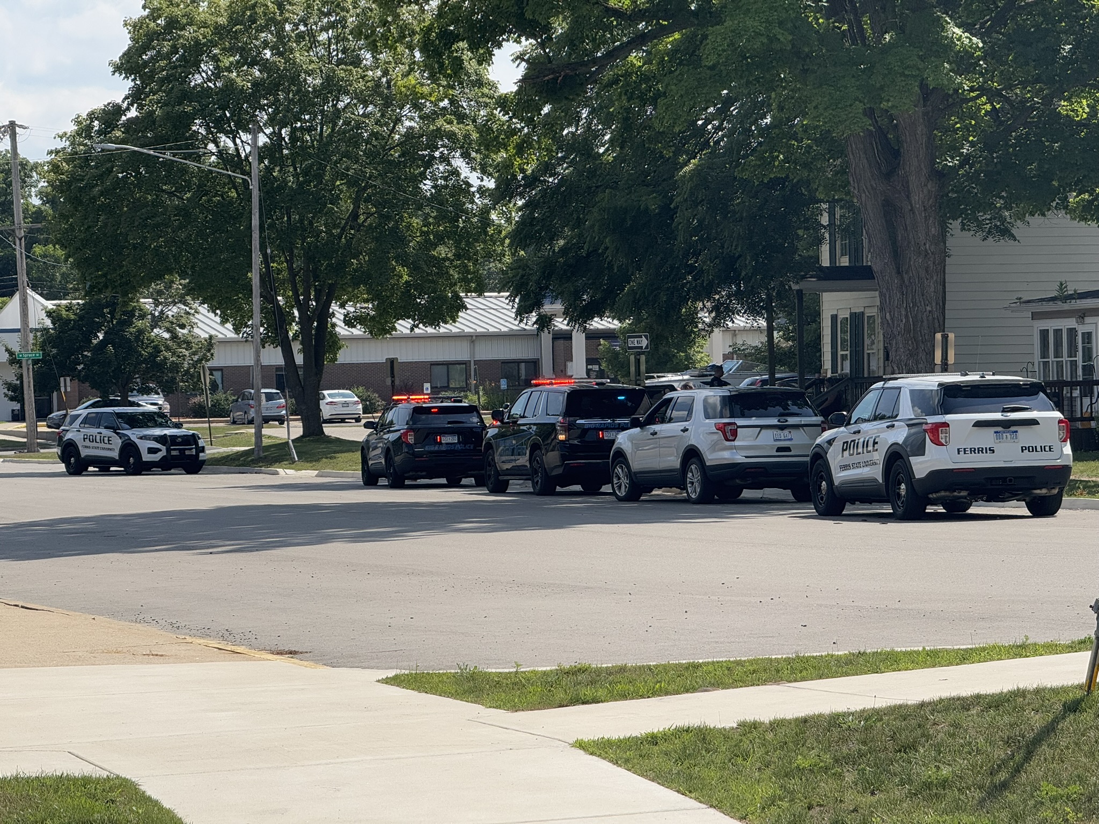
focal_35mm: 120
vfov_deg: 12.3
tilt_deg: +0.0
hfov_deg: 16.4
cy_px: 412
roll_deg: +1.4
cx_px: 550
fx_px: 3810
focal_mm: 15.66
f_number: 2.8
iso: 64
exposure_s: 1/1689
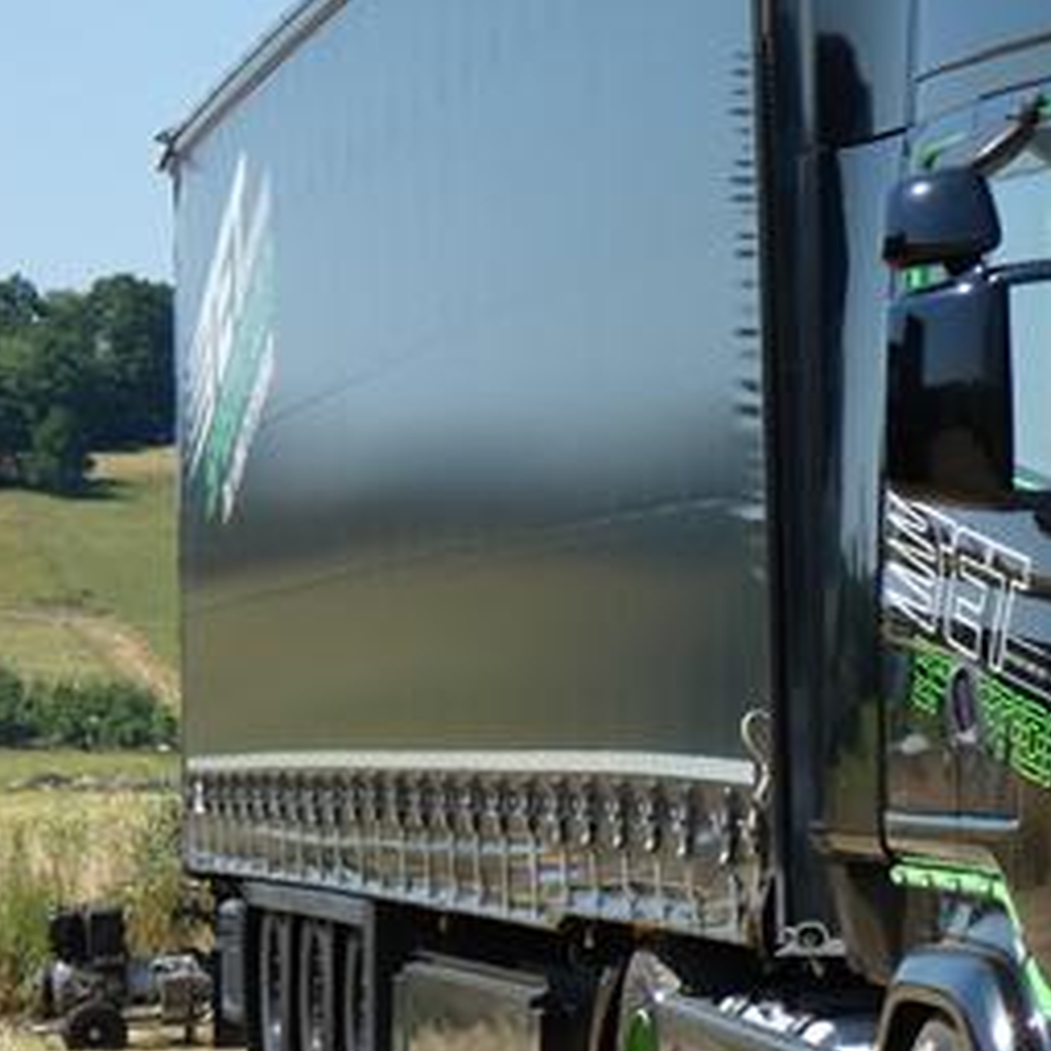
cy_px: 573
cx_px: 1203
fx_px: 6286
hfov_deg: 9.4
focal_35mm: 183
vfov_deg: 9.6
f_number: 4.2
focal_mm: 11.9
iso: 80
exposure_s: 1/500
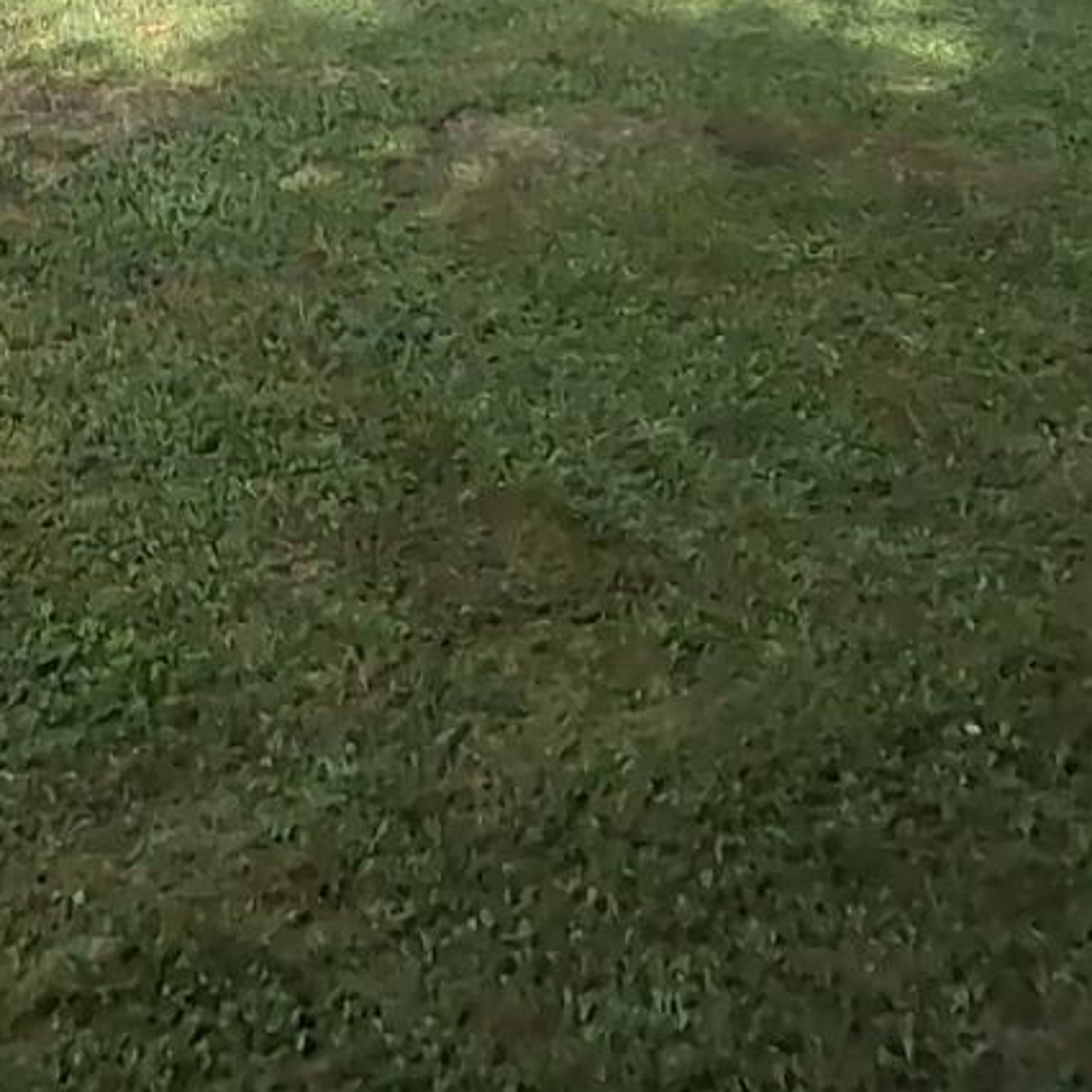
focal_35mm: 69
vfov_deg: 21.5
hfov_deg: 24.4
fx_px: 2463
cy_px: -484
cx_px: 154
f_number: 2.2
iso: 50
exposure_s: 1/1400
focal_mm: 2.2
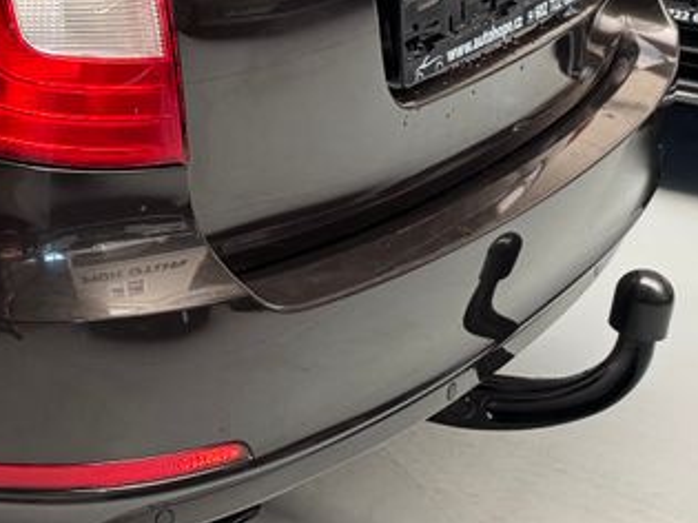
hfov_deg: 21.8
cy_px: -22
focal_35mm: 78
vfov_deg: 18.3
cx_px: -284
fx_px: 1572
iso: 200
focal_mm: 6.76
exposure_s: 1/66
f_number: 1.78
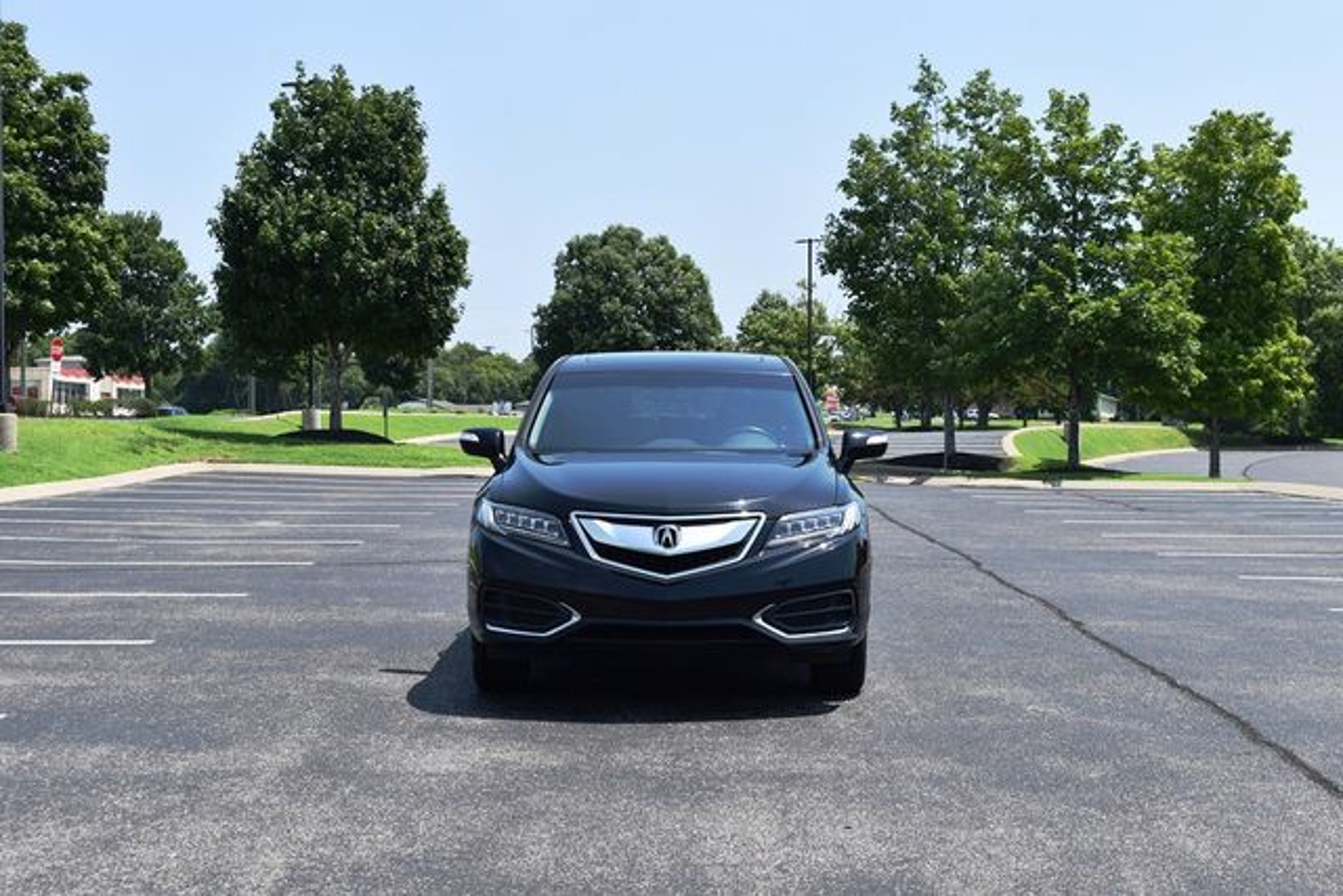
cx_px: 672
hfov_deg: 35.0
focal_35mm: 57
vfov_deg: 23.8
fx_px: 2127
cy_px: 448
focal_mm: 38
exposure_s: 1/250
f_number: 8
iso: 100
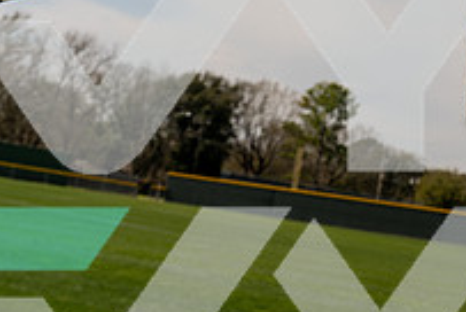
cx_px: 482
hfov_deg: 17.0
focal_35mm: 117
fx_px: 1517
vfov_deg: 11.7
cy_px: 52
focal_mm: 41
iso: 100
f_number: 8
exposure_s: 1/250
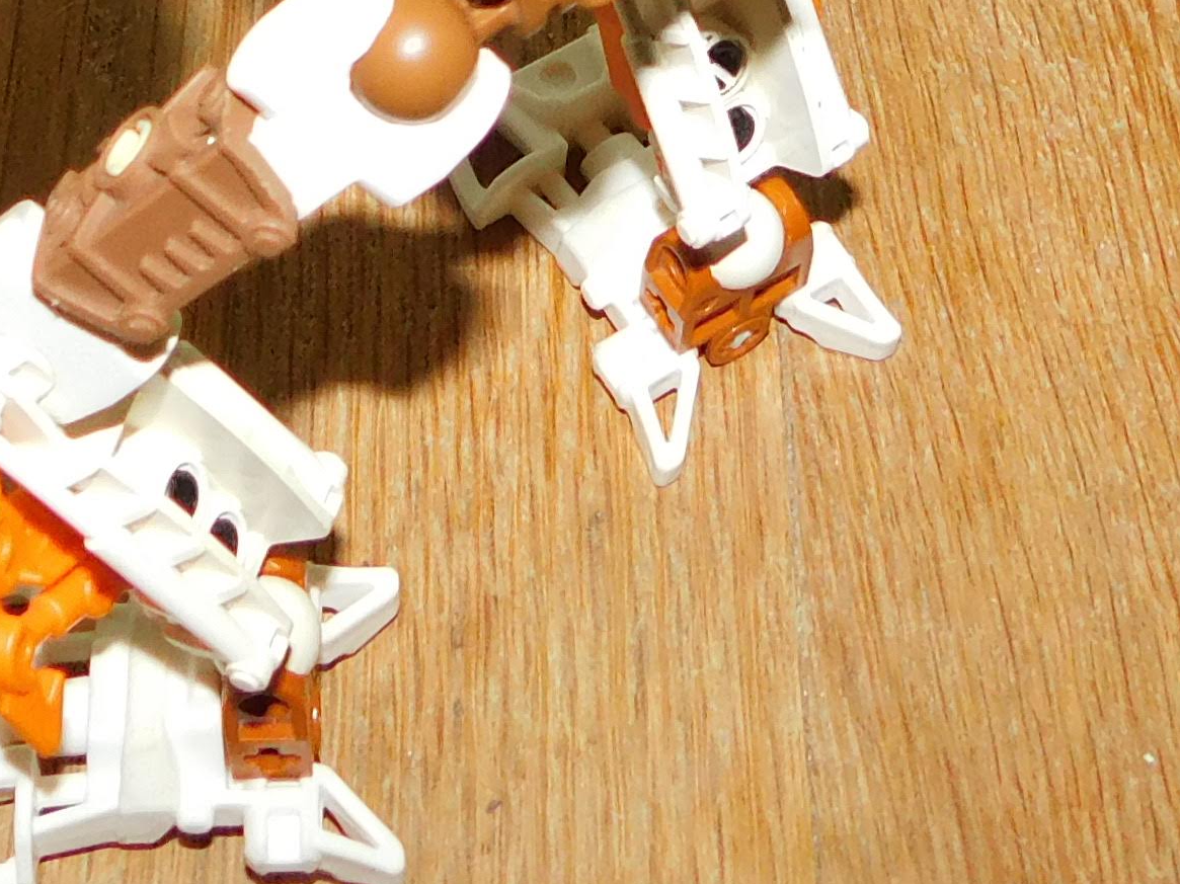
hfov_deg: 21.4
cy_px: -472
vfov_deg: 15.0
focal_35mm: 91
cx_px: 318
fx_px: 3101
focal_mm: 4
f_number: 3
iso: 200
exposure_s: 1/30
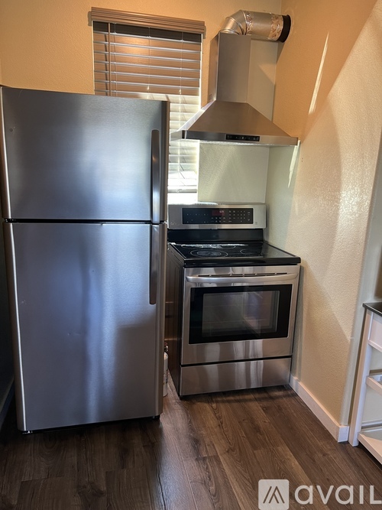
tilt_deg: -12.5
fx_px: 383
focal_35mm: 26
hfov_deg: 53.0
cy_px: 255
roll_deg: -1.7
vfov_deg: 67.3
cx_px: 191
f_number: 1.5
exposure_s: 1/60
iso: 125
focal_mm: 5.7
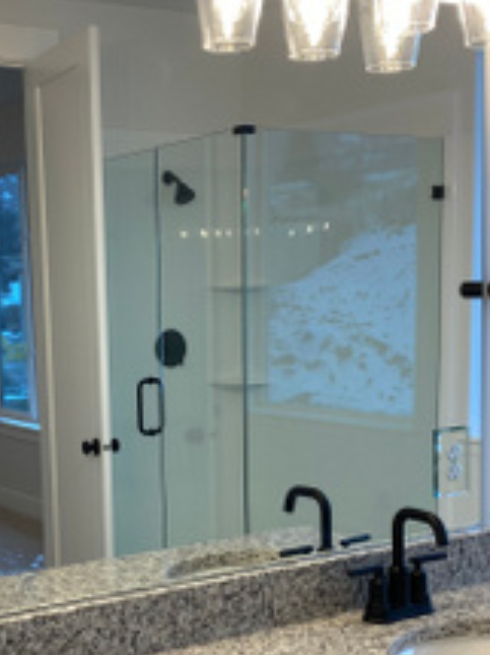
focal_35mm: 58
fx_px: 1096
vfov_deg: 33.1
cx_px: 113
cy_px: 408
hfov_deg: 24.9
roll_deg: +1.5
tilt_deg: -4.1
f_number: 1.8
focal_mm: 4.25
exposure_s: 1/120
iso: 50
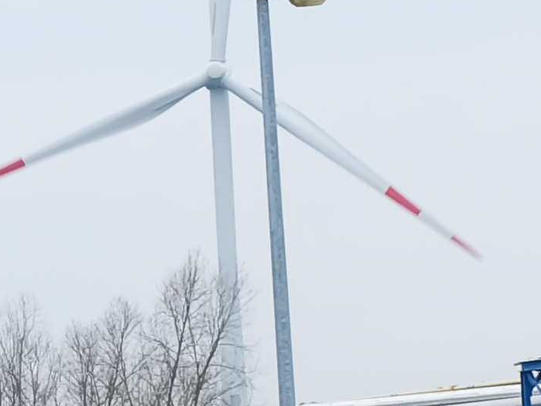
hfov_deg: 5.7
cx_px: -183
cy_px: 703
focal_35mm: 344
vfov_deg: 4.3
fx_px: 5376
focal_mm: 28.3
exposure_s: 1/50
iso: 500
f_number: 6.4
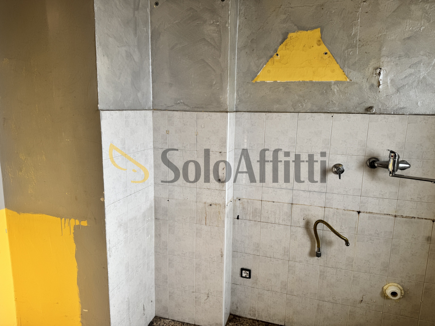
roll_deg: -1.4
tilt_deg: -10.1
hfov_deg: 71.6
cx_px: 218
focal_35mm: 24
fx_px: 302
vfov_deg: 56.8
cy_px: 163
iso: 64
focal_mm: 6.76
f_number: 1.78
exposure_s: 1/209
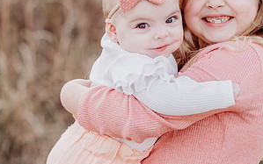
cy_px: 38
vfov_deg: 7.8
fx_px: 1204
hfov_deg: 12.4
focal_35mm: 168
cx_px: 83
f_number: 2.5
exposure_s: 1/320
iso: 320
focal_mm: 85
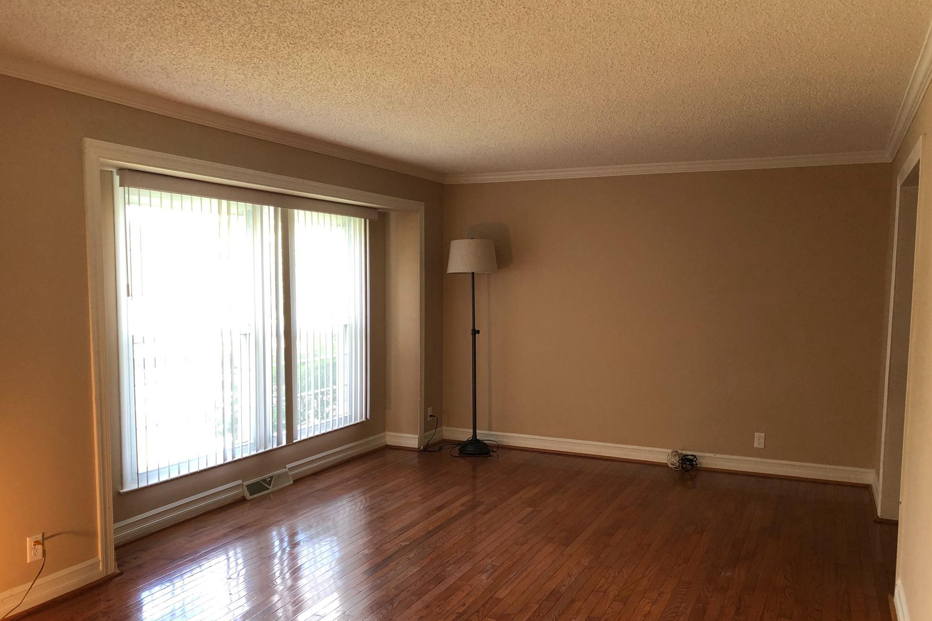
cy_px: 353
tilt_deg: -6.0
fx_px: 777
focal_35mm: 30
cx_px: 467
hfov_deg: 61.9
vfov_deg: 43.5
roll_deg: -1.2
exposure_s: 1/40
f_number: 1.8
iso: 25
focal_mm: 3.99
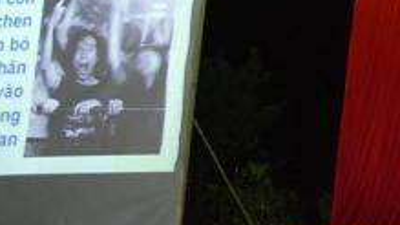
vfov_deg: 12.7
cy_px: -66
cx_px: 550
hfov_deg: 20.7
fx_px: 975
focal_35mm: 92
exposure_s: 1/40
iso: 640
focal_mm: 20
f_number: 3.5
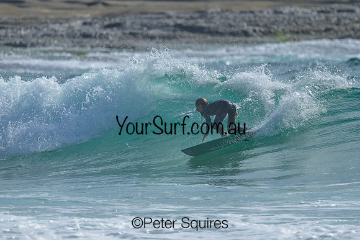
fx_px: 10021
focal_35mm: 1002
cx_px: 225
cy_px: 98
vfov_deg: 1.4
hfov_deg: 2.1
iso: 160
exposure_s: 1/2000
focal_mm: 800
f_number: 6.3
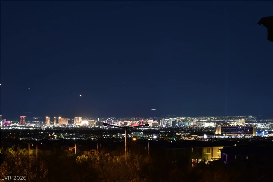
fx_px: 887
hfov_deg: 17.5
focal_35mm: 117
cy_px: 91
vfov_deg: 11.7
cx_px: 136
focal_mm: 78
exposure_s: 6
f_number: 16
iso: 400
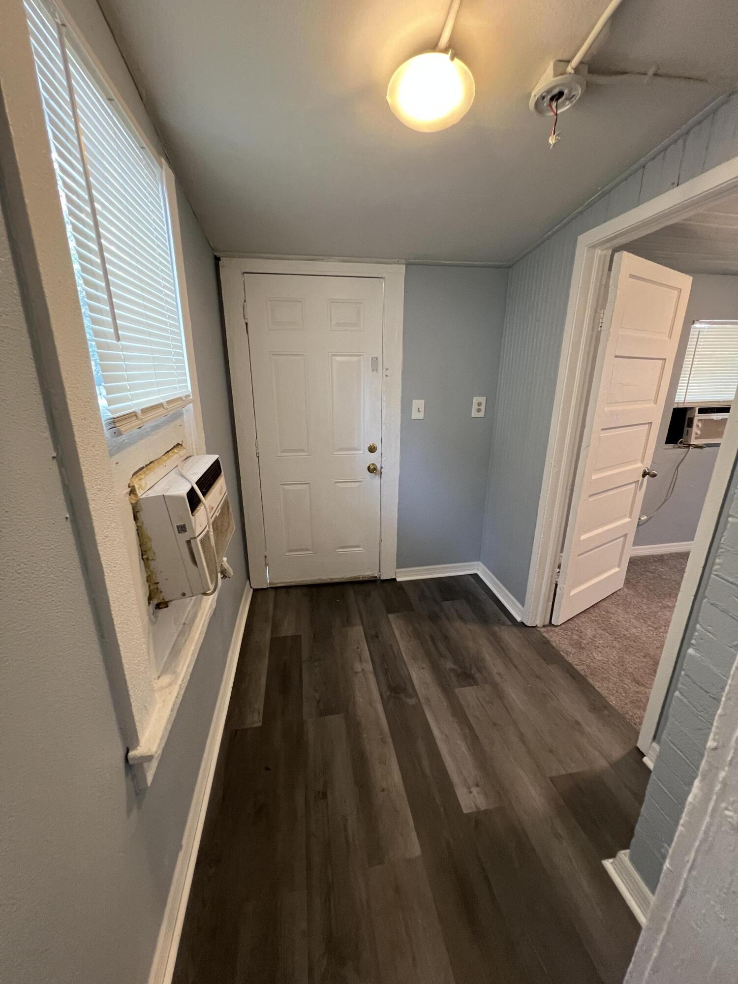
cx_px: 369
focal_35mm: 13
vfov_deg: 106.2
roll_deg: +0.8
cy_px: 492
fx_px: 370
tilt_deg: -16.6
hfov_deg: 89.9
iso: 320
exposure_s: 1/60
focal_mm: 1.57
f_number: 1.8
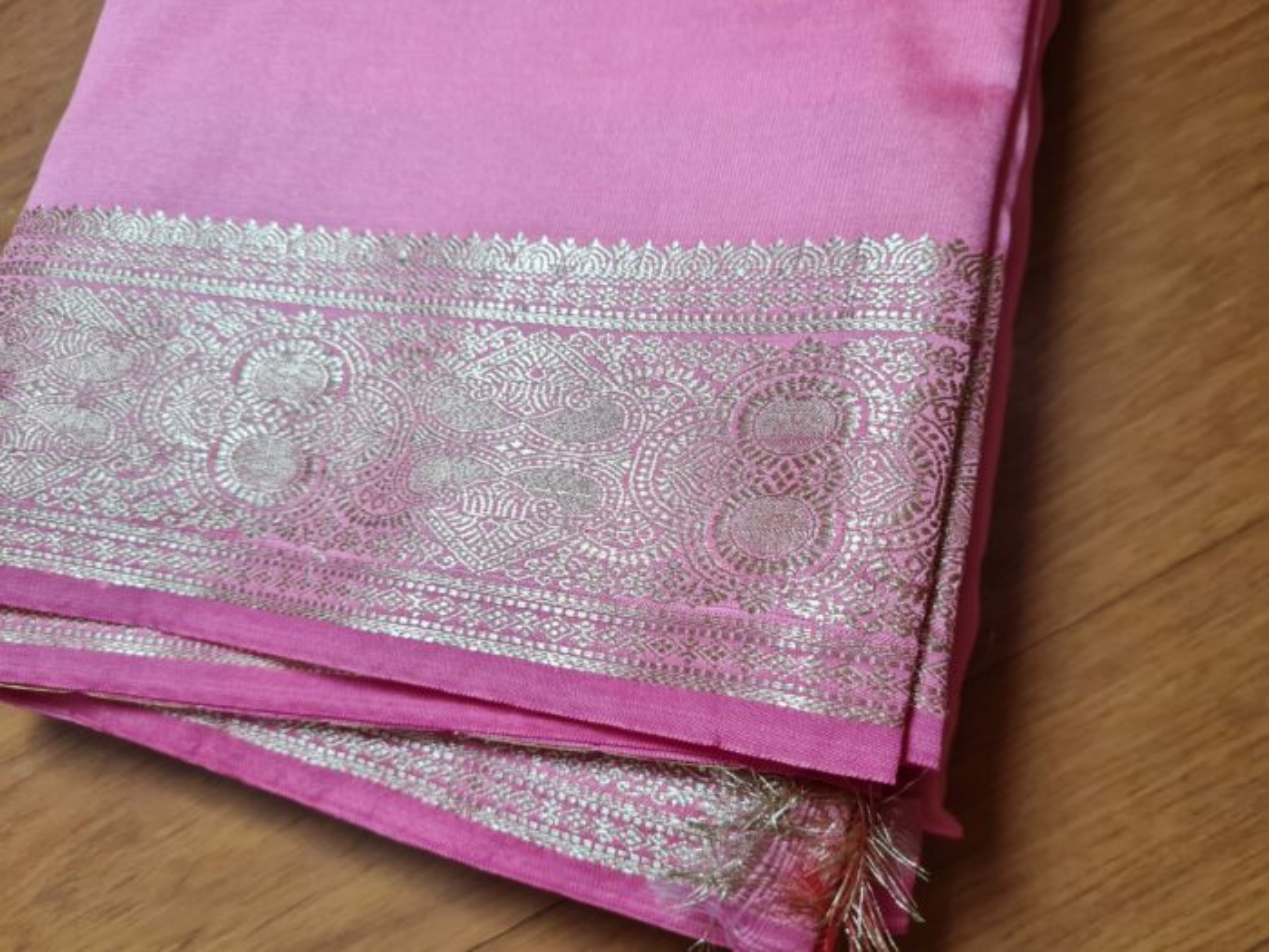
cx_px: 634
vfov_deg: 53.1
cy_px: 476
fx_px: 953
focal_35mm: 26
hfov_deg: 67.3
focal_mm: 5.4
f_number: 1.8
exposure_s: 1/40
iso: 200
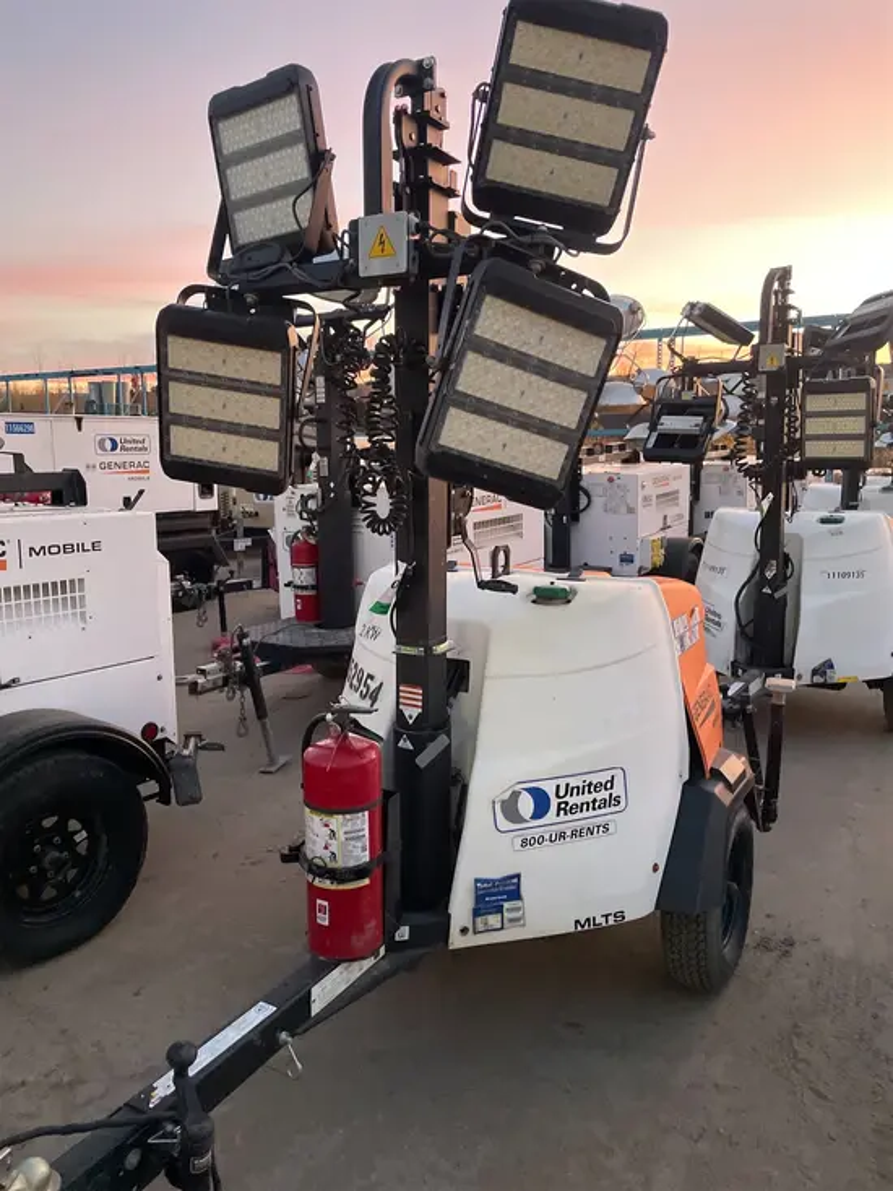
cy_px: 596
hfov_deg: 53.1
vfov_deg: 67.3
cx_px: 446
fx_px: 894
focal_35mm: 26
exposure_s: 1/41
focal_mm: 4.2
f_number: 1.6
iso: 500
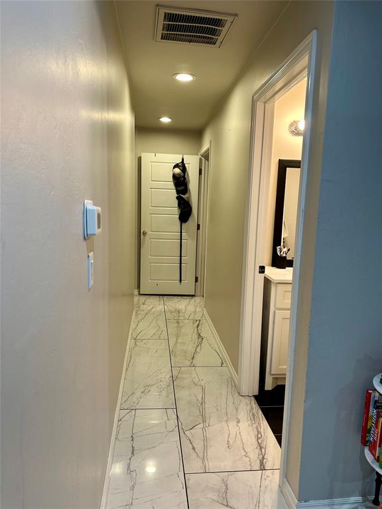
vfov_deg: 71.6
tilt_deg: -7.2
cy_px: 254
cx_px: 191
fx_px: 353
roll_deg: -3.1
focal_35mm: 24
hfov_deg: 56.8
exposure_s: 1/120
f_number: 1.78
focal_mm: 6.86
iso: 160
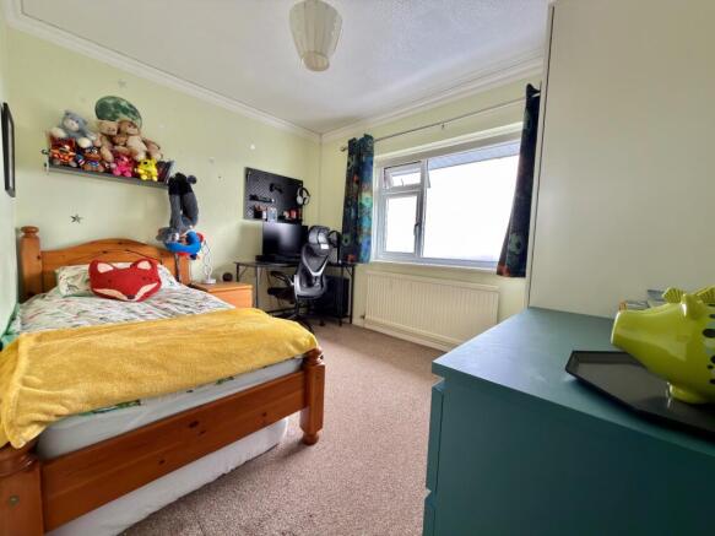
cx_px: 358
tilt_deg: -5.0
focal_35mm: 14
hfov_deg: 102.1
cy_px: 268
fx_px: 289
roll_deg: -2.6
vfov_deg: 85.7
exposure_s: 1/52
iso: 50
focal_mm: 2.22
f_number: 2.2
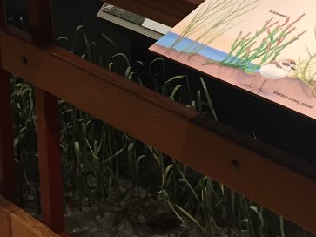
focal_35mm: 100
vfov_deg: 14.0
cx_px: 229
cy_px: -105
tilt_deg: -12.6
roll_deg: +0.7
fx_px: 913
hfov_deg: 19.5
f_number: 2.2
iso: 50
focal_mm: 4.15
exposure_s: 1/30
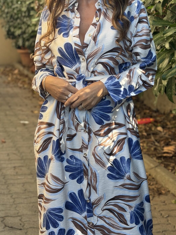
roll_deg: -1.2
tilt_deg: -6.0
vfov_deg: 22.2
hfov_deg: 16.7
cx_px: 118
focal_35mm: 88
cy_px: 102
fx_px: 597
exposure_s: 1/439
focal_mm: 6.76
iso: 64
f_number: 1.78
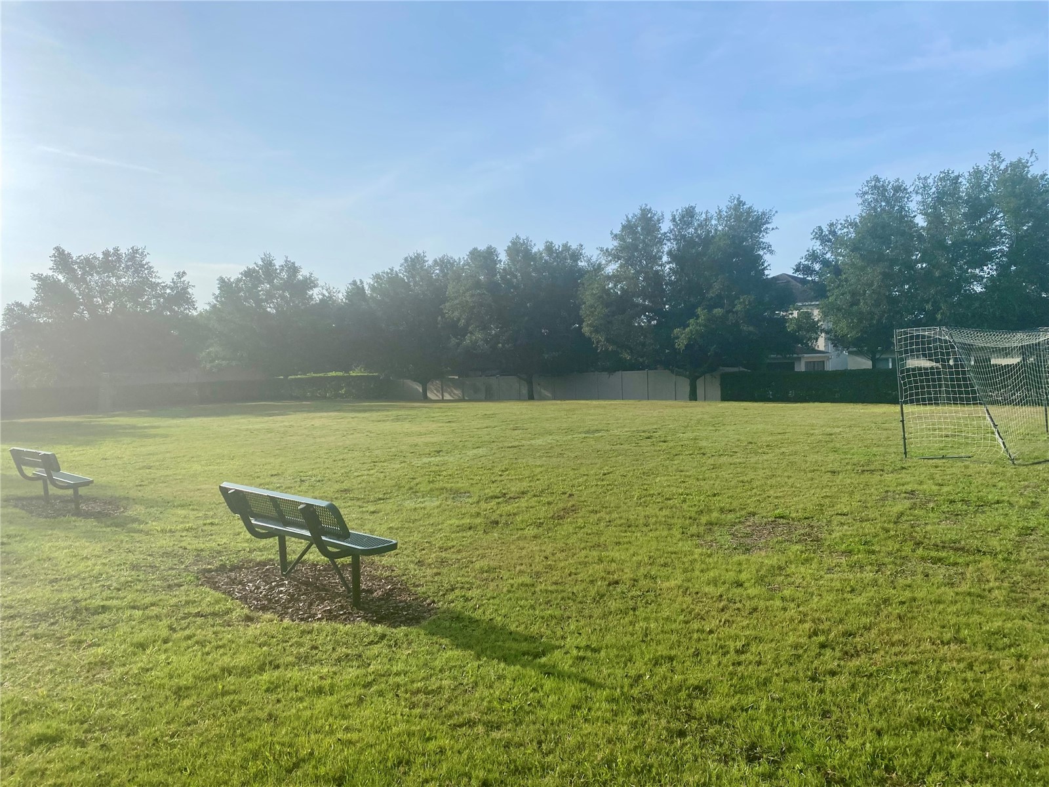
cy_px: 394
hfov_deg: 67.3
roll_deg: +2.5
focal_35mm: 26
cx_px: 524
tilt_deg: -1.6
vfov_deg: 53.1
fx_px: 788
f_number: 1.8
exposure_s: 1/3205
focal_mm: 4.25
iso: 32
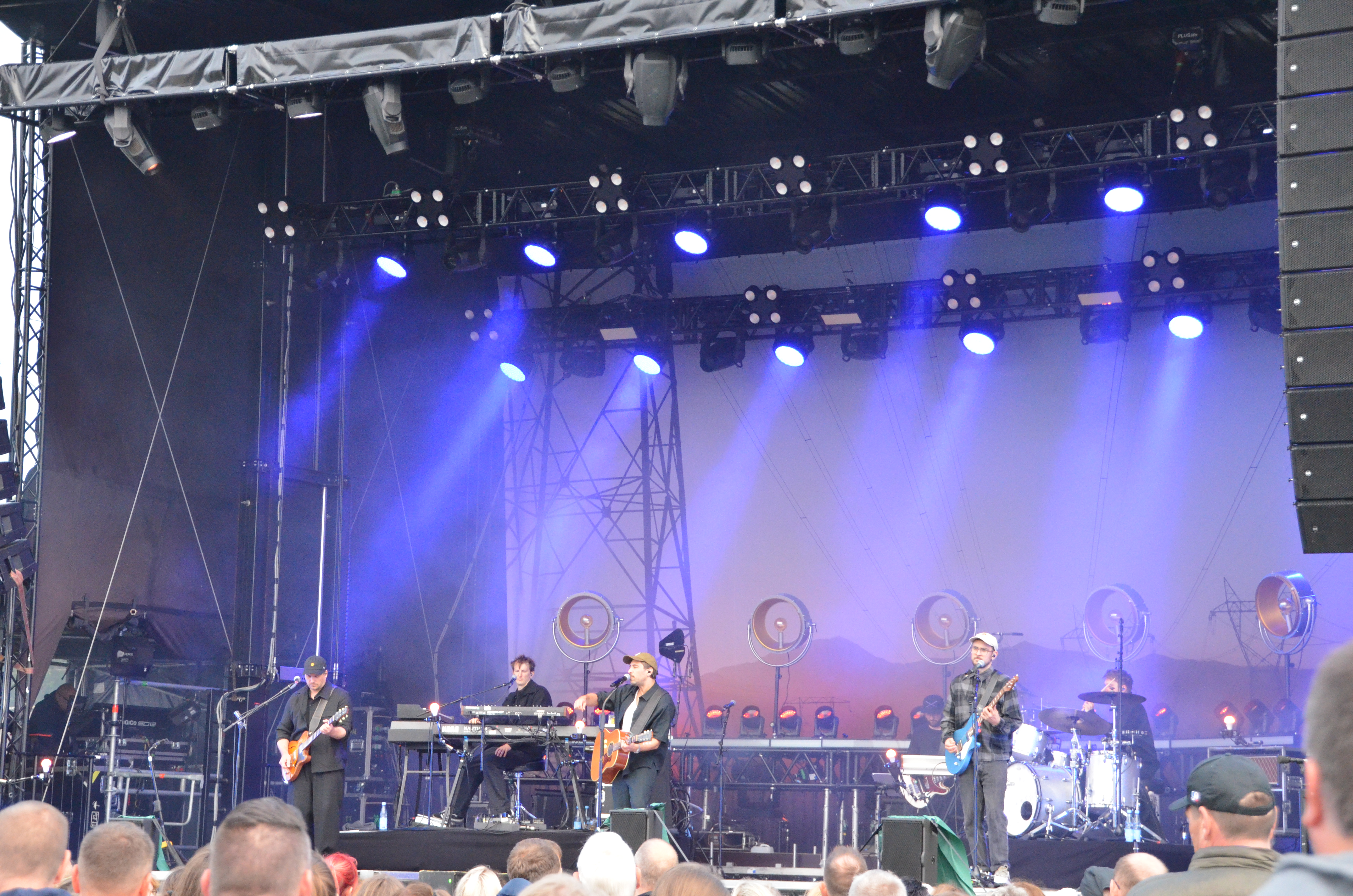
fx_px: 3375
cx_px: 676
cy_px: 448
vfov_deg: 15.1
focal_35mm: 90
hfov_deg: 22.7
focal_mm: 60
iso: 3200
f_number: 6.3
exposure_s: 1/640
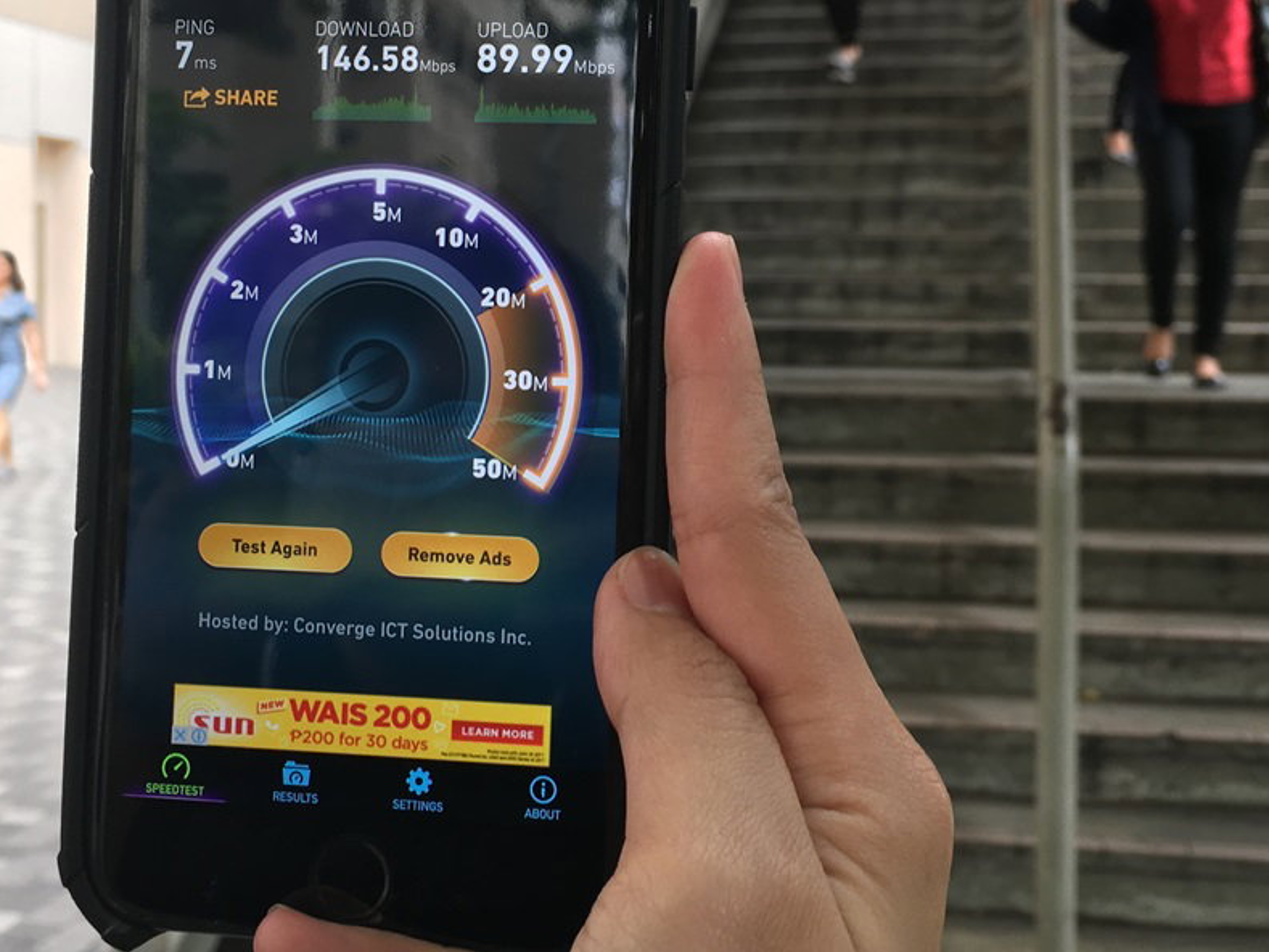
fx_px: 1797
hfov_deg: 38.9
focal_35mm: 49
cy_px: 341
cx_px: 671
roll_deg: +0.3
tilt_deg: -0.4
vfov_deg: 29.5
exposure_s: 1/120
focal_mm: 4.2
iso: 32
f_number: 2.2
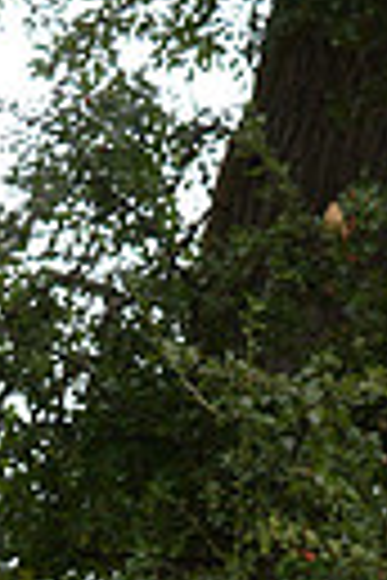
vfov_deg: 3.5
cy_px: 1169
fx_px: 9416
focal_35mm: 584
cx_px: -14
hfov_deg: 2.4
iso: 1250
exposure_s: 1/800
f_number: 5.6
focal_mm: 130
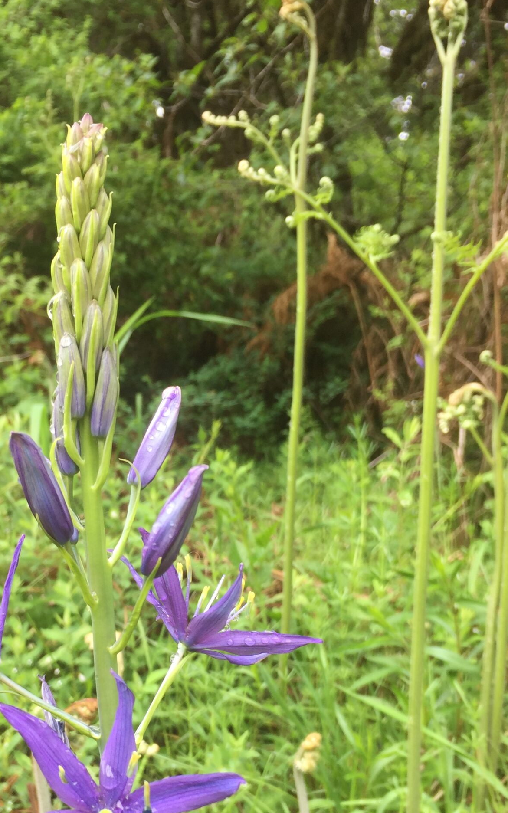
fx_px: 931
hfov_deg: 30.3
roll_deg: -1.6
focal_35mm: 42
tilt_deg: -10.9
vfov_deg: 46.6
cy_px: 523
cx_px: 172
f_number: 2.2
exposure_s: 1/163
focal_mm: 4.15
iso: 32
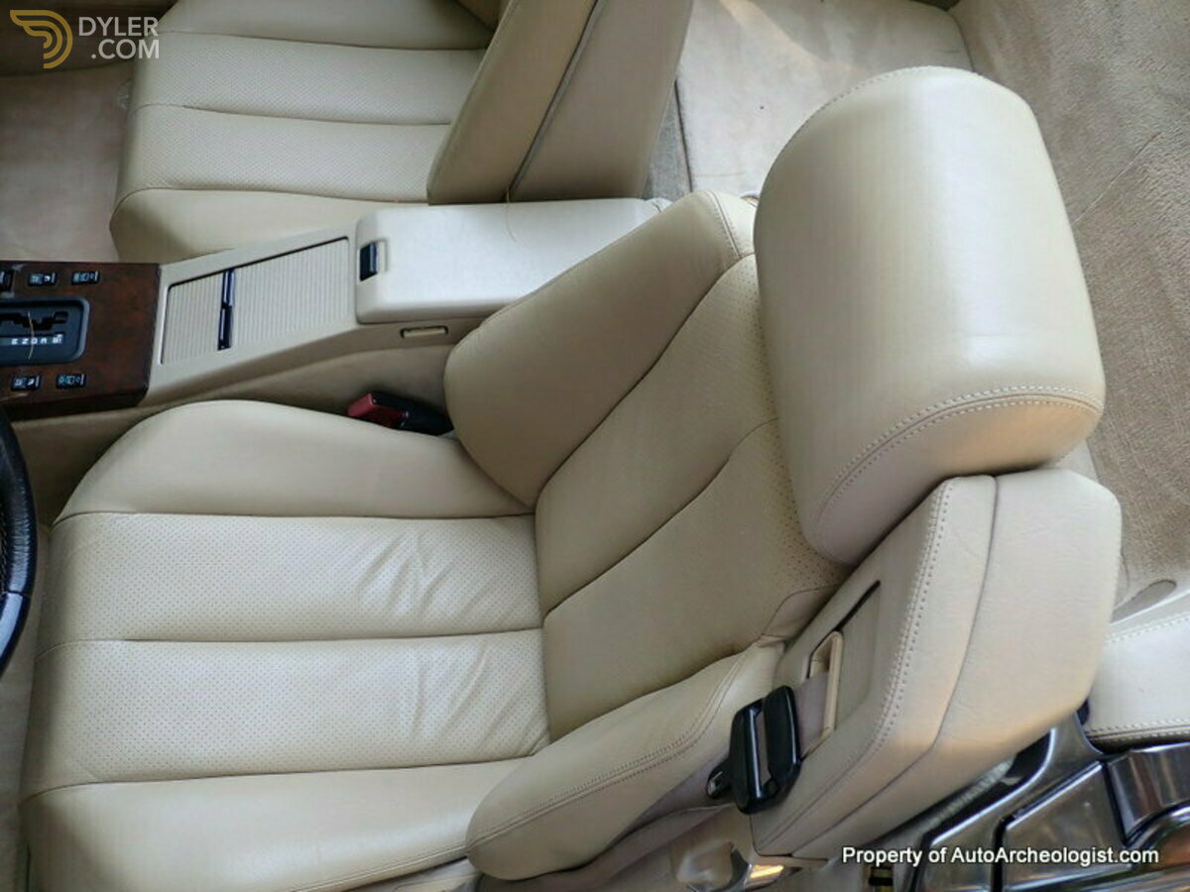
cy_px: 446
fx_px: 1031
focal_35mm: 30
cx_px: 595
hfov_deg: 60.0
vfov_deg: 46.8
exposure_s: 1/60
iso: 160
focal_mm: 5.4
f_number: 2.3
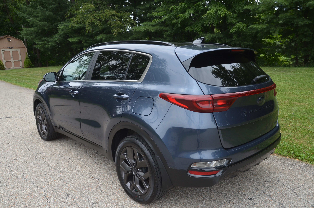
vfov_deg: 47.7
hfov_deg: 67.5
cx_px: 157
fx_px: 235
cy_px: 104
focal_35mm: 27
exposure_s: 1/160
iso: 200
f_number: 6.3
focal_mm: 18
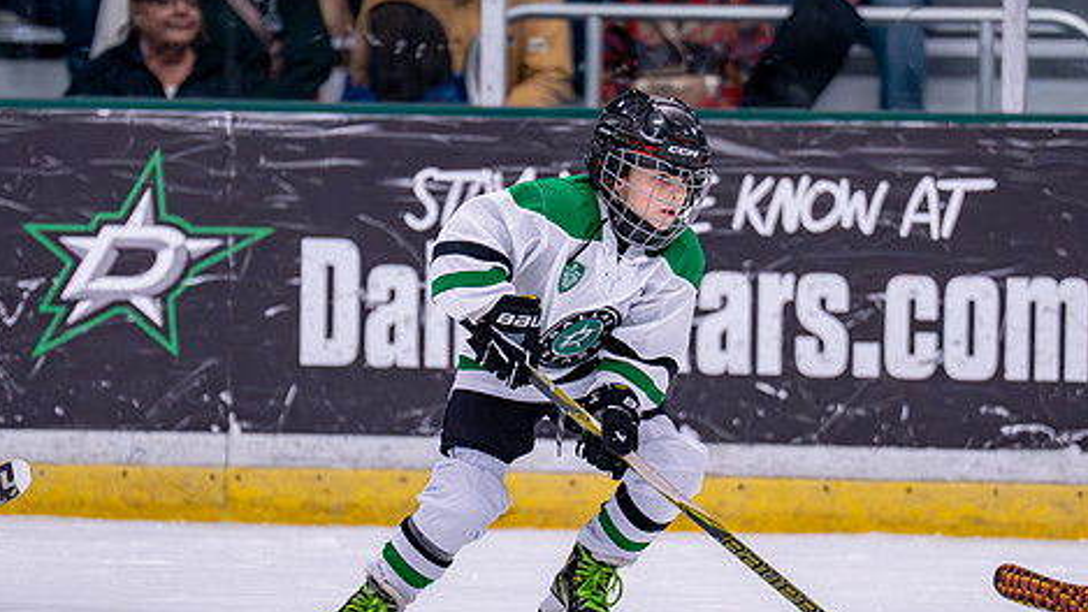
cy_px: 360
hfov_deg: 5.4
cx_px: 524
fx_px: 11455
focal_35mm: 397
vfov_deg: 3.1
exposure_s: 1/1250
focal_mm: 200
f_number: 2.8
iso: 2500
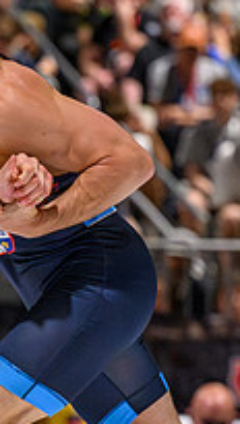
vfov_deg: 6.0
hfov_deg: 3.4
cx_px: -58
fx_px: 4021
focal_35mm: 357
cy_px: 335
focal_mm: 104
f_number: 2.8
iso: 8000
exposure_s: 1/800
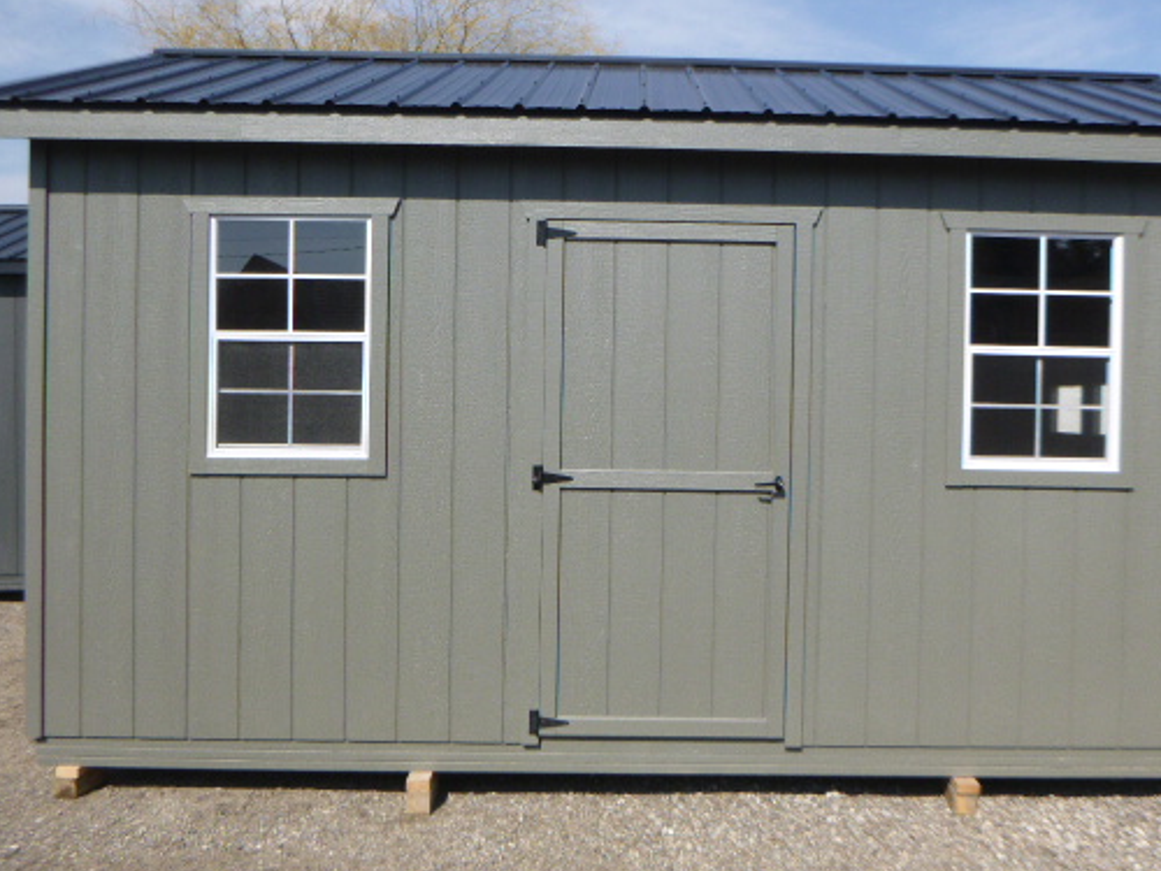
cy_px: 420
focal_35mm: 32
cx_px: 659
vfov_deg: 44.2
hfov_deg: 56.6
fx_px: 1073
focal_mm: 4.5
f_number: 3.9
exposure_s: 1/640
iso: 100
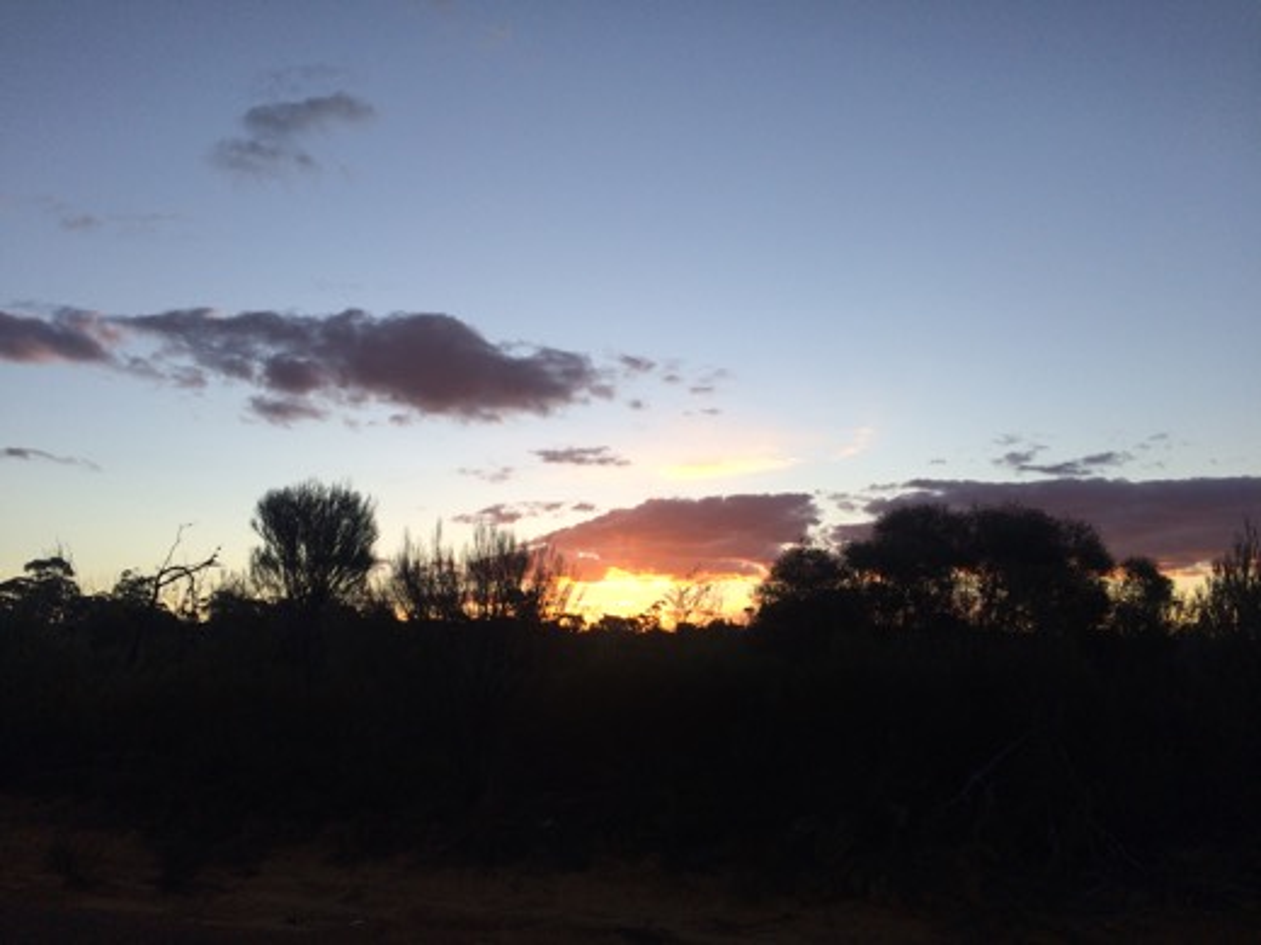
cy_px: 472
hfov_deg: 61.7
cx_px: 630
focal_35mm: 29
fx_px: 1056
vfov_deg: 48.2
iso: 32
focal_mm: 4.15
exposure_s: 1/547
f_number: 2.2
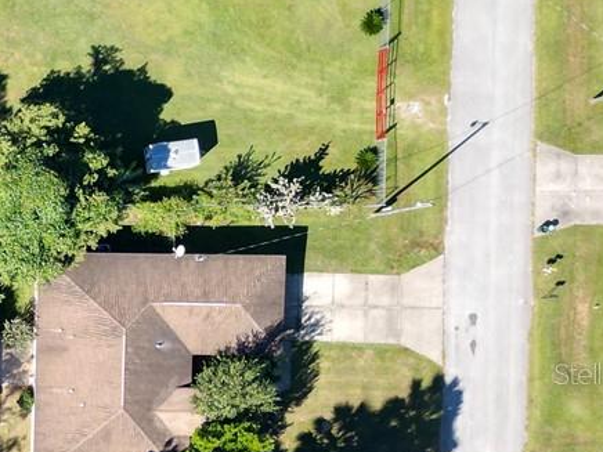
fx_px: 1533
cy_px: 373
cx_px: -422
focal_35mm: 88
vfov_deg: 16.6
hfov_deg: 18.4
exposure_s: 1/1500
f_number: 1.7
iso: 130
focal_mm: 6.72
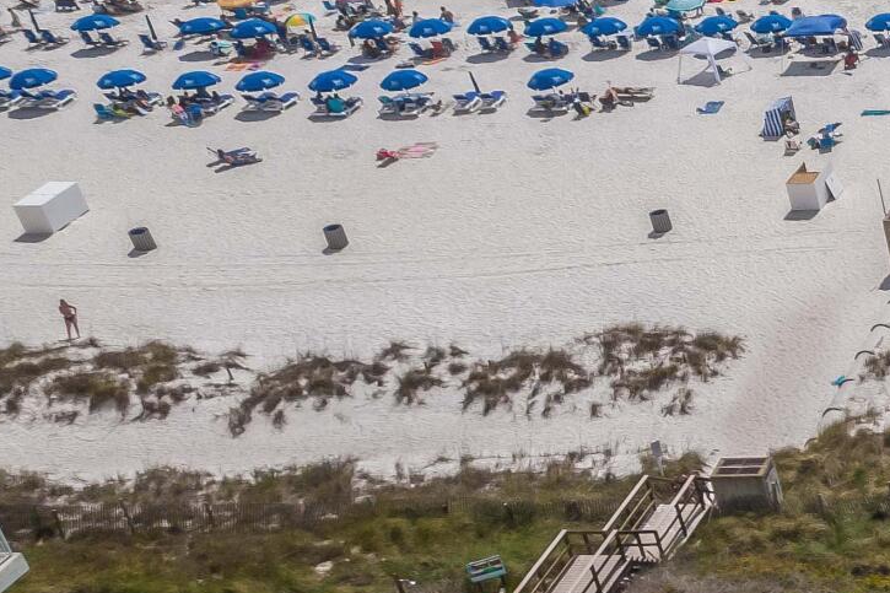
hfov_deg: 16.9
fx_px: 2249
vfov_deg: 14.5
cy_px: 718
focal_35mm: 91
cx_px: 1753
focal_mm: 8.38
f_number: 2.8
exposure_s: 1/4000
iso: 100
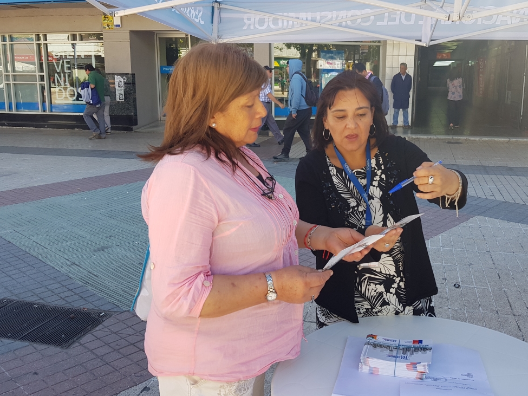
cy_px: 178
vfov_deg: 44.1
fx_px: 488
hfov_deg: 56.7
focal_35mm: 32
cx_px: 296
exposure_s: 1/248
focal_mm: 4.2
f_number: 1.7
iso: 40
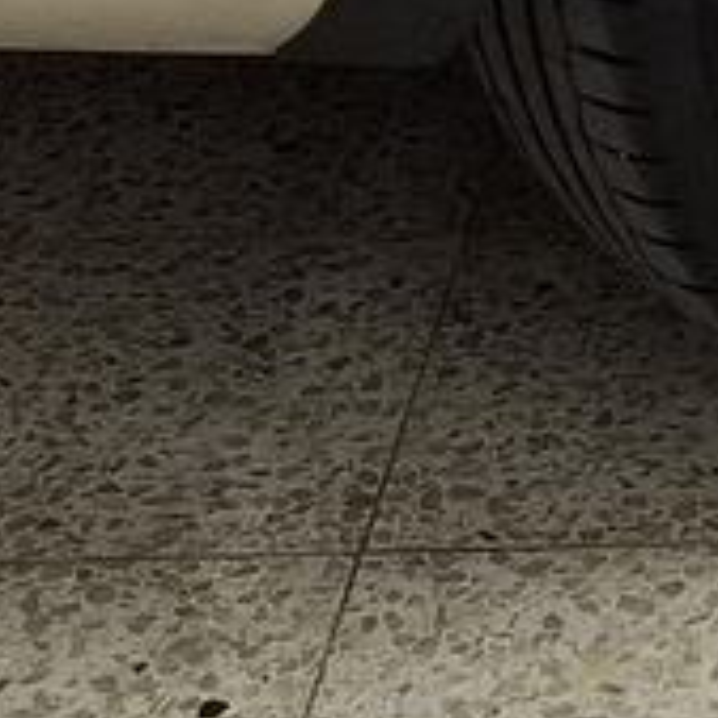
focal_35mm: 173
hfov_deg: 9.5
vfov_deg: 8.9
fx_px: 4060
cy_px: -1156
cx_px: 1398
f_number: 1.8
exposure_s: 1/100
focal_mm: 5.54
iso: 125
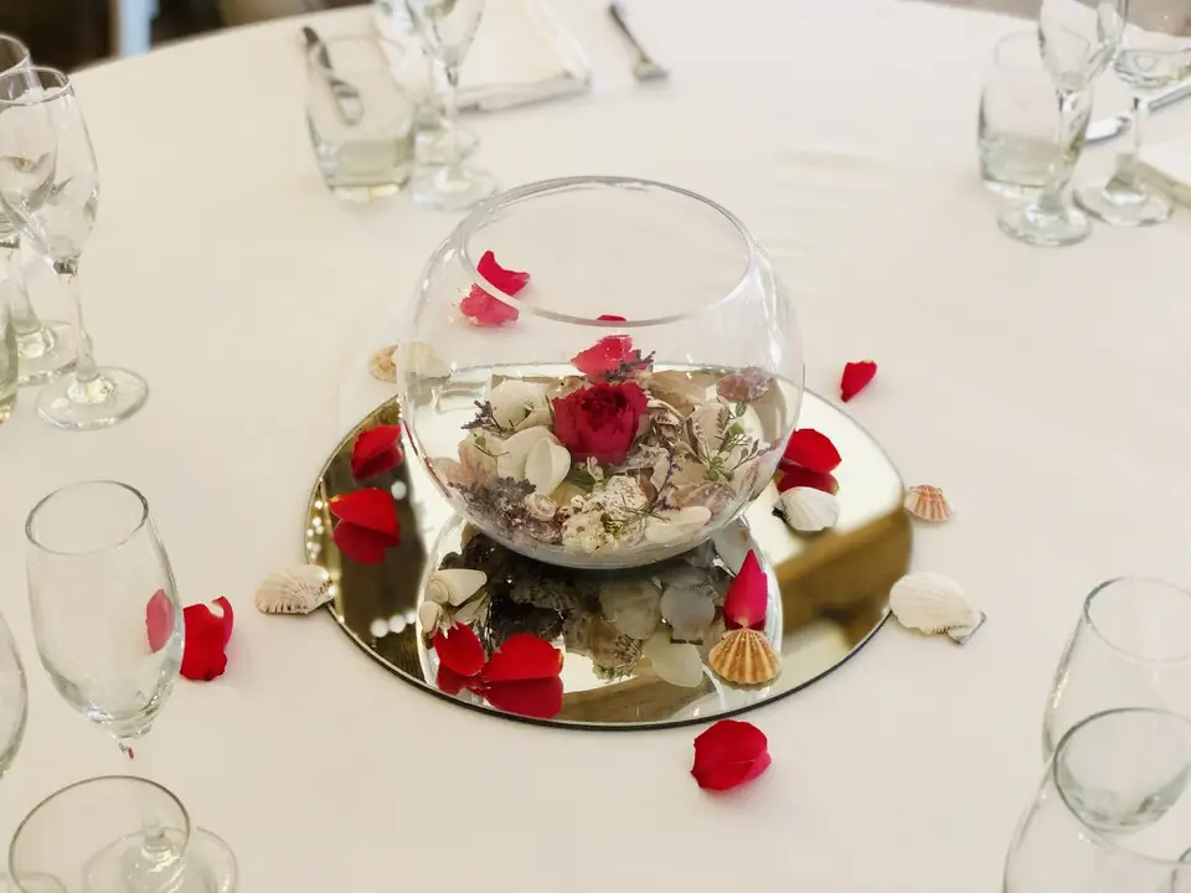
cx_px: 596
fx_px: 1789
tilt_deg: -37.5
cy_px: 446
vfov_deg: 28.0
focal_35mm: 52
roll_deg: +0.9
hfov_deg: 36.8
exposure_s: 1/33
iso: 125
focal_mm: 6
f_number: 2.4
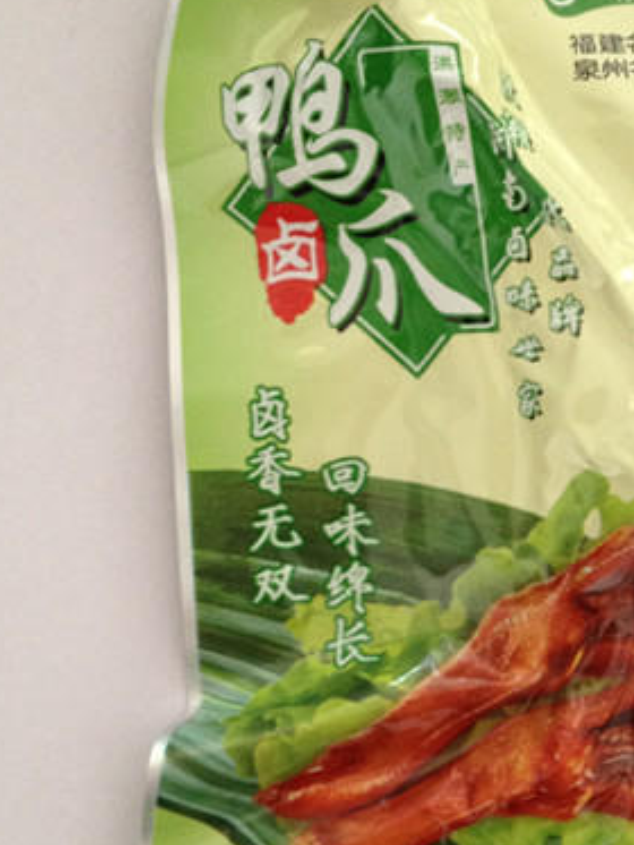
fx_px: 1830
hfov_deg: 19.3
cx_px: 575
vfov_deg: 26.0
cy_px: 473
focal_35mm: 75
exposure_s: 1/20
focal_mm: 4.28
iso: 125
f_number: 2.4
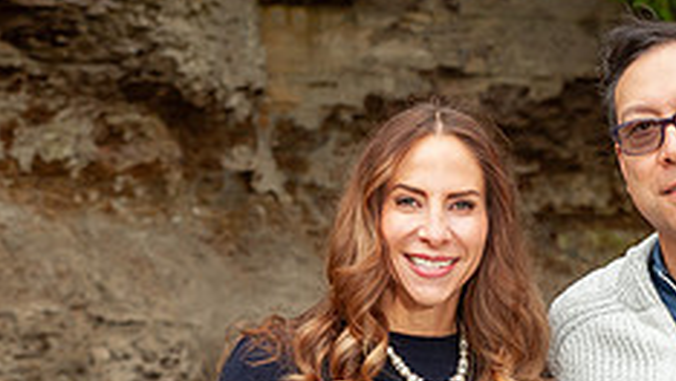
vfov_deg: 7.3
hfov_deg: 13.0
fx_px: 2960
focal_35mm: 165
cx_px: 563
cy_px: 400
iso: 400
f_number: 5
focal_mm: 50
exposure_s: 1/160
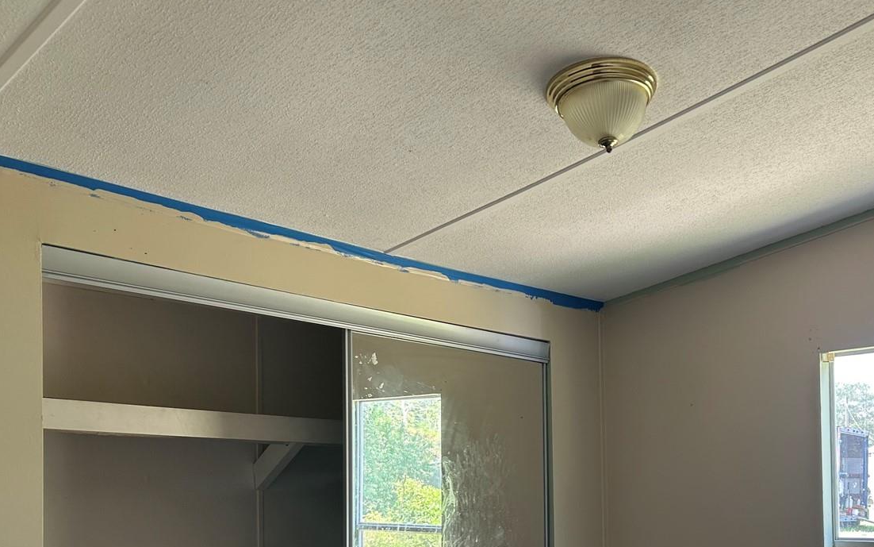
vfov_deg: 31.0
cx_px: 607
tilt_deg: +1.9
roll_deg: +1.4
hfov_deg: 48.2
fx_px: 953
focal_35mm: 40
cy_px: 457
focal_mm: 5.7
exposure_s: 1/121
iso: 64
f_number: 1.5
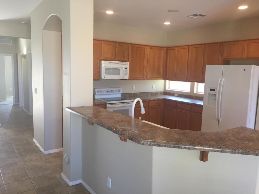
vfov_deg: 48.2
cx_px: 130
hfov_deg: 61.7
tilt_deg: -6.6
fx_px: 217
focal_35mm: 29
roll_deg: -1.3
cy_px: 97
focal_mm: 4.15
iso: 40
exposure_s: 1/30
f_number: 2.2
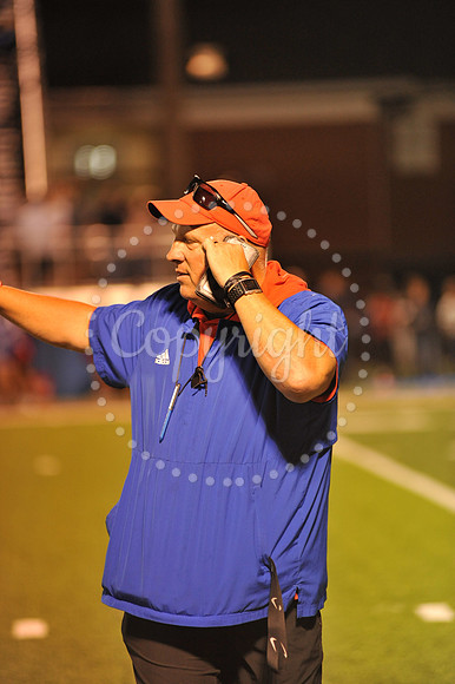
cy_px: 342
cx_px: 228
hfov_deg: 6.9
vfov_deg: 10.3
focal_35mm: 200
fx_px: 3796
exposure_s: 1/200
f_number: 2.8
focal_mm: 200
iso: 2000
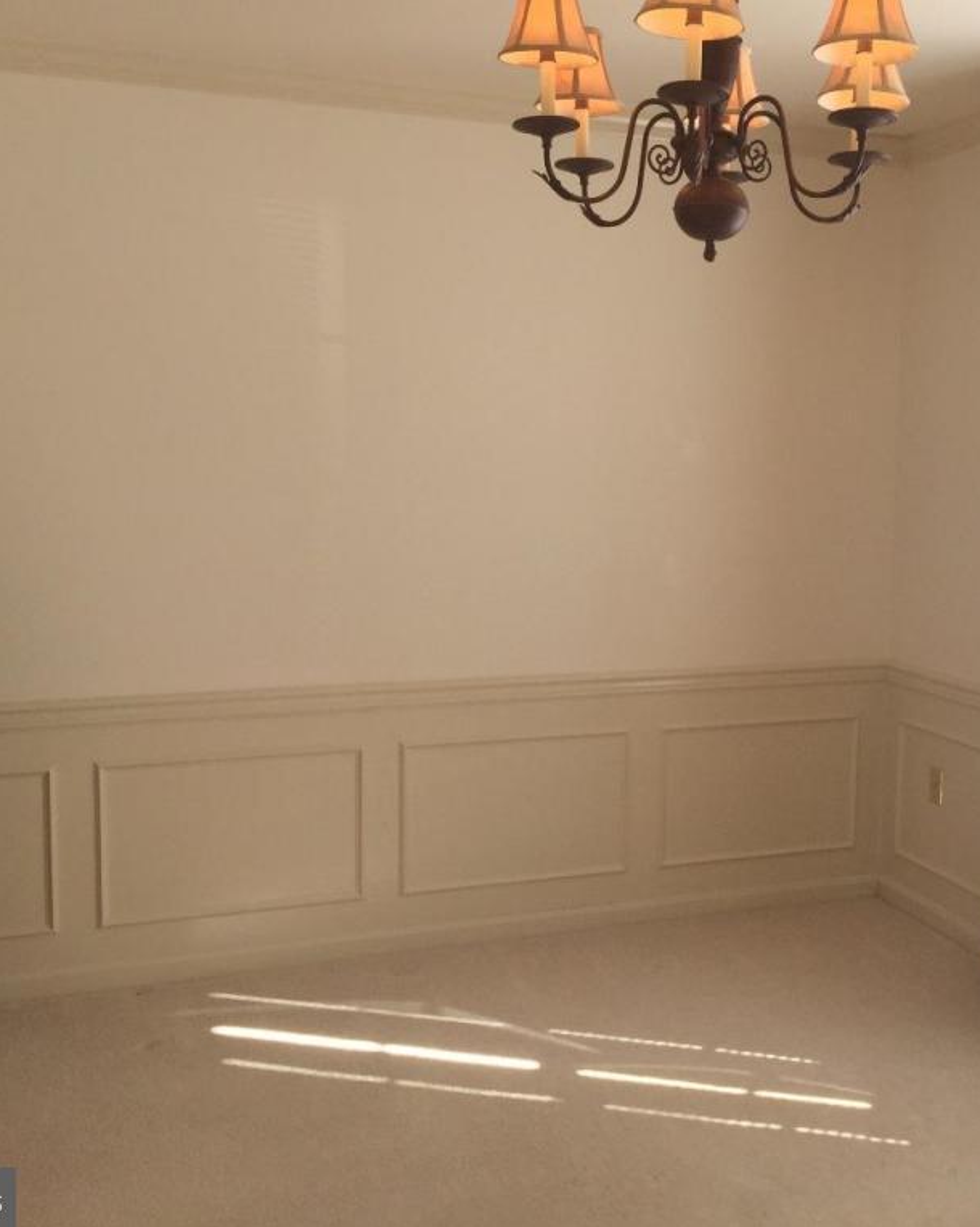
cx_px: 638
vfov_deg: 47.9
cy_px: 616
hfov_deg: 38.8
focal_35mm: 38
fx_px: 1378
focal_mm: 4.15
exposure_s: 1/214
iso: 32
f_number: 2.2
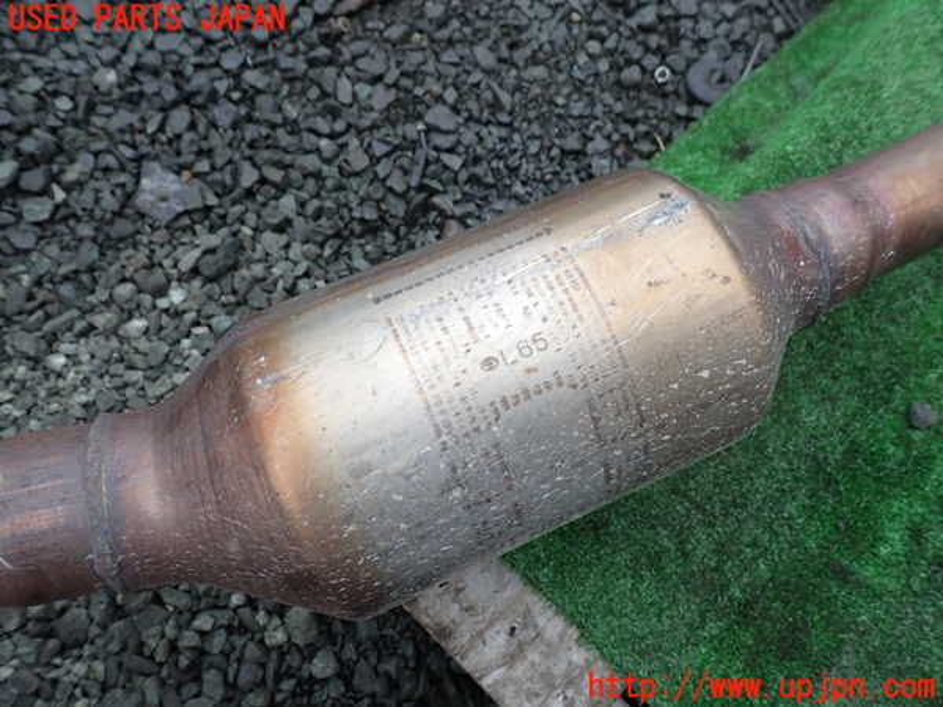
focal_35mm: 25
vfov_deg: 54.9
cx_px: 472
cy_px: 354
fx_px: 681
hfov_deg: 69.4
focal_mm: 4.5
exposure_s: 1/500
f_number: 2.8
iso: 100
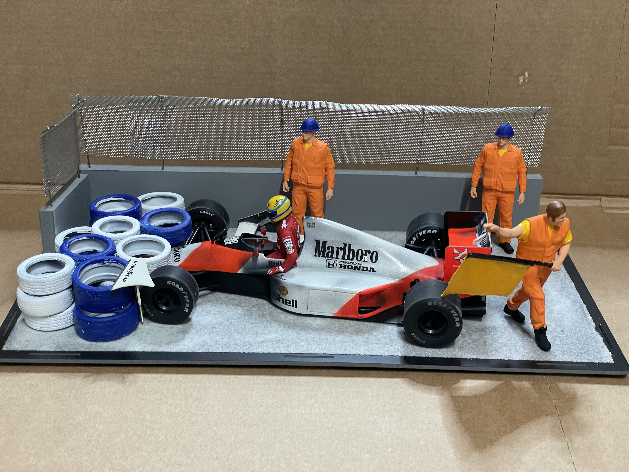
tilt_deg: -24.3
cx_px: 314
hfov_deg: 36.8
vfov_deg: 28.0
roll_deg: -1.8
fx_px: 945
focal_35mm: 52
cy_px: 236
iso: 250
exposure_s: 1/50
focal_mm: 6
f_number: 2
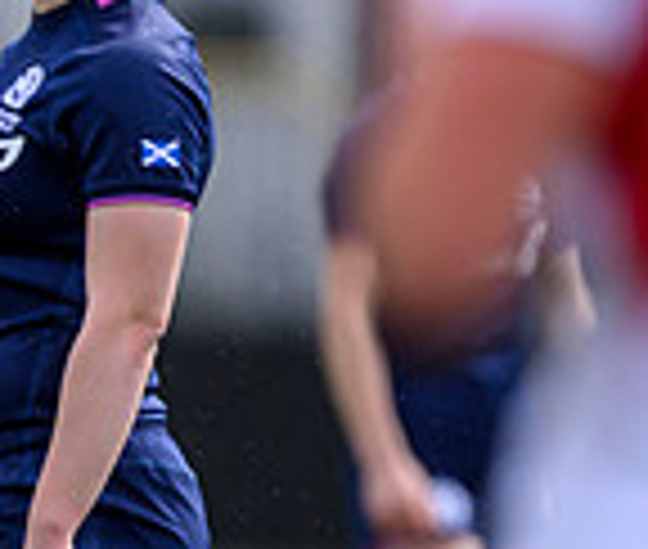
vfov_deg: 0.9
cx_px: -776
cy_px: 349
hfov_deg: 1.0
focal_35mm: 1873
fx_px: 36763
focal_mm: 400
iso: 500
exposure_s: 1/4000
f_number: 3.2
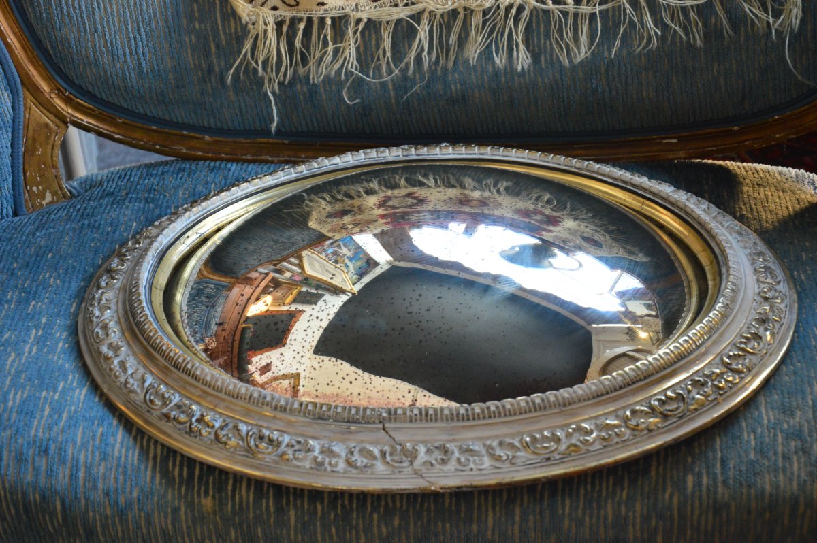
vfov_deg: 14.7
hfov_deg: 21.9
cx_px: 408
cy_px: 272
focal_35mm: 93
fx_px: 2109
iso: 1600
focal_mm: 62
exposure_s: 1/40
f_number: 5.3
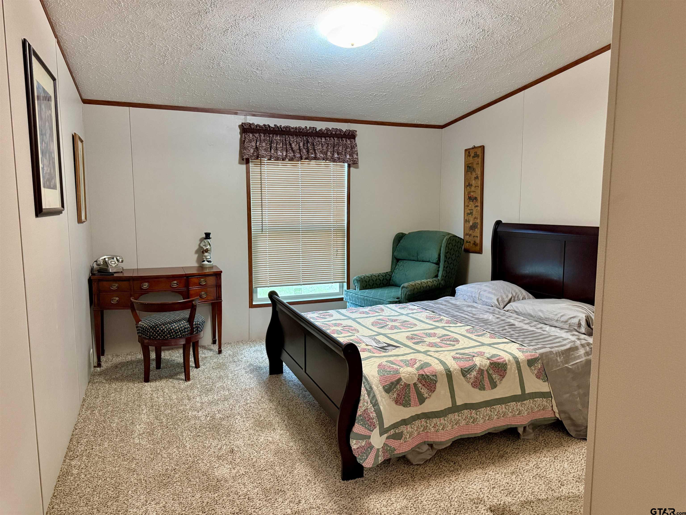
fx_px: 476
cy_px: 258
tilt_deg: -5.9
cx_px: 343
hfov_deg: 71.6
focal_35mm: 24
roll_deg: -0.1
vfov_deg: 56.8
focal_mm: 6.76
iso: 500
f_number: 1.78
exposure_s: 1/60
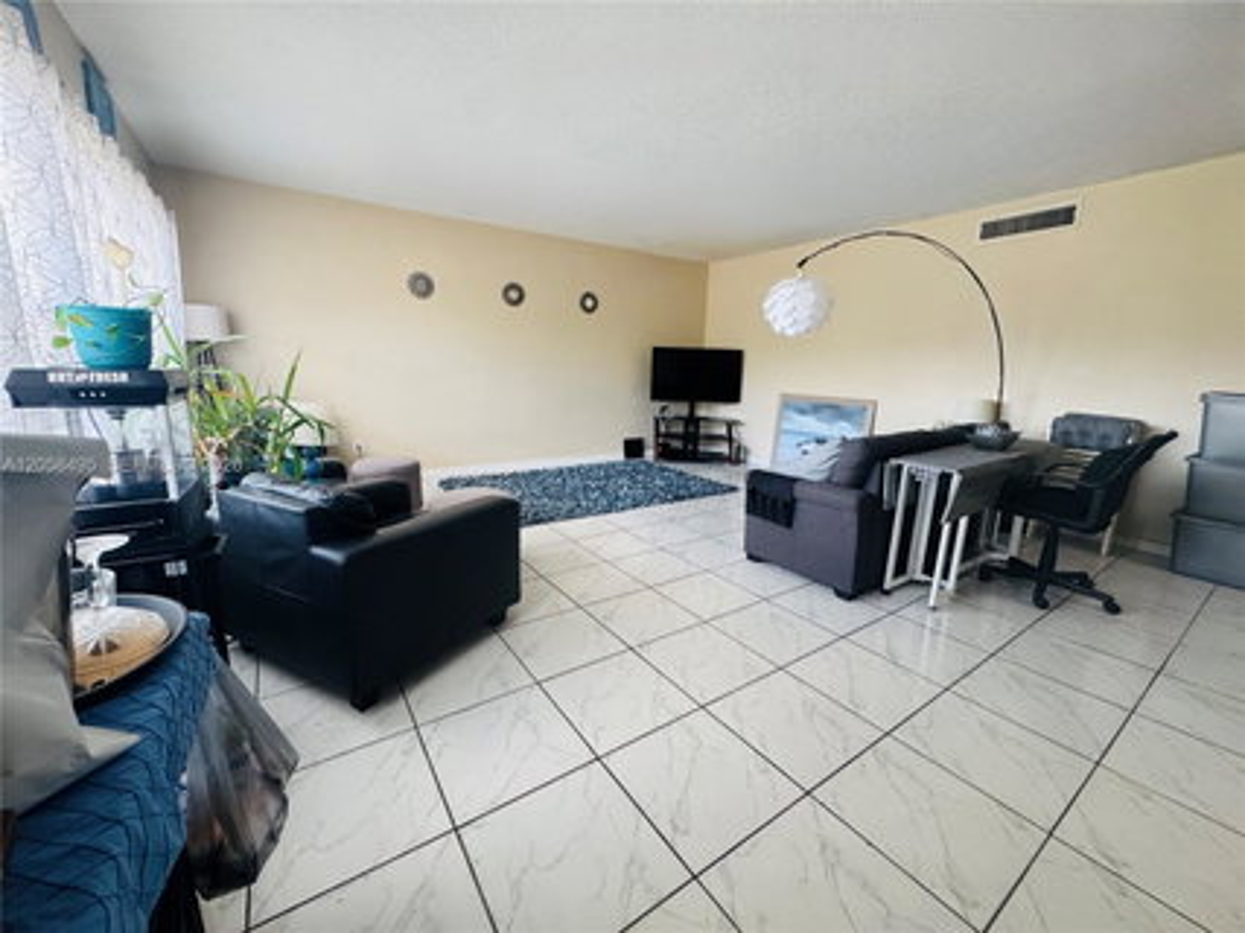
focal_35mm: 14
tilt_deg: -11.3
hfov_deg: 102.1
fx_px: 503
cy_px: 466
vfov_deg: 85.6
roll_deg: -1.7
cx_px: 622
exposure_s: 1/60
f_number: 2.2
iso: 320
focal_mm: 2.22
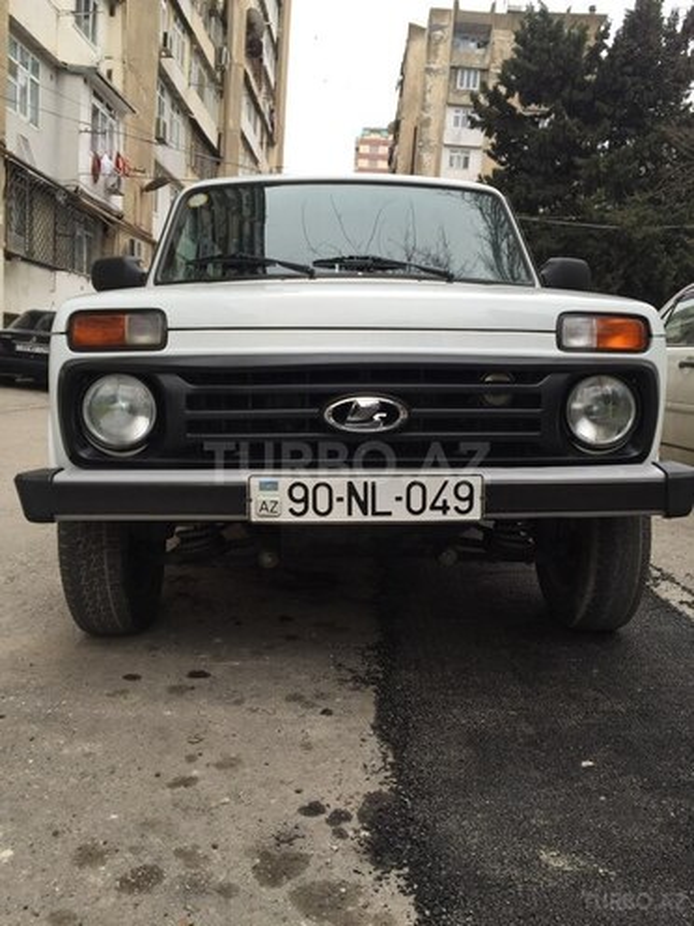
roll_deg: -5.3
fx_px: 775
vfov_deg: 61.7
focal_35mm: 29
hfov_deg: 48.2
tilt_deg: -6.5
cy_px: 463
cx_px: 347
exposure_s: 1/159
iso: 32
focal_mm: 4.15
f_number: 2.2
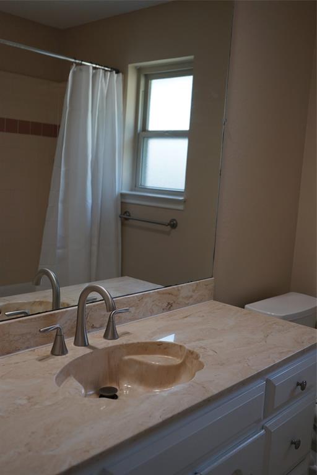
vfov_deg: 54.4
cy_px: 238
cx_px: 158
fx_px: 462
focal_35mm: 35
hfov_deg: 37.9
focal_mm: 35
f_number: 4
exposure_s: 1/160
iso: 800
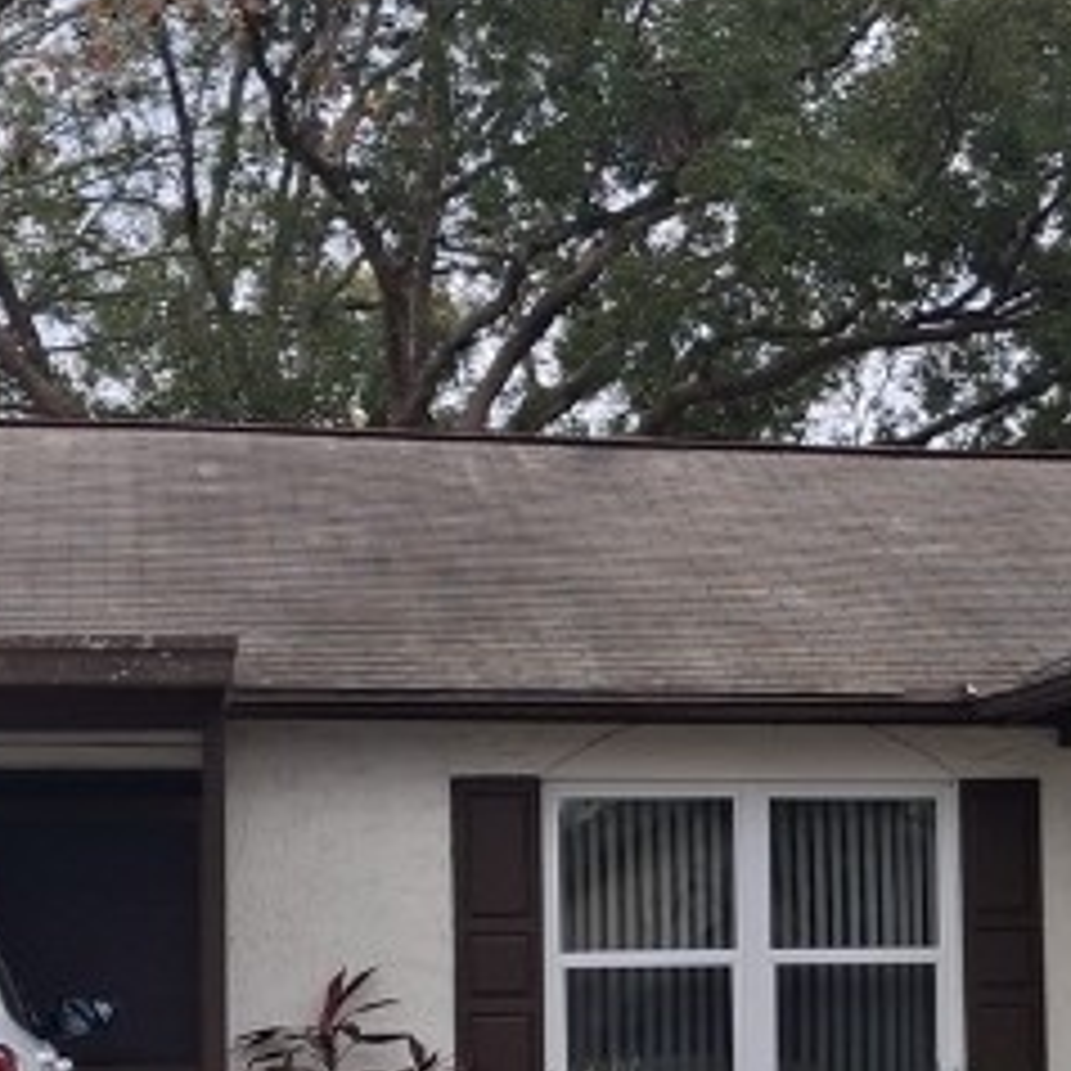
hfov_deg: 17.8
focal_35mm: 95
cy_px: 864
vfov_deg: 18.1
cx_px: 1084
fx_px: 3325
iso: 25
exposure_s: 1/471
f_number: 1.8
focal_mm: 4.69
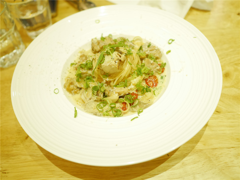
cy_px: 90
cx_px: 120
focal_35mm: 30
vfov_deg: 46.8
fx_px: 208
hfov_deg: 59.9
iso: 1250
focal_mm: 15
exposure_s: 1/60
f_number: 1.7
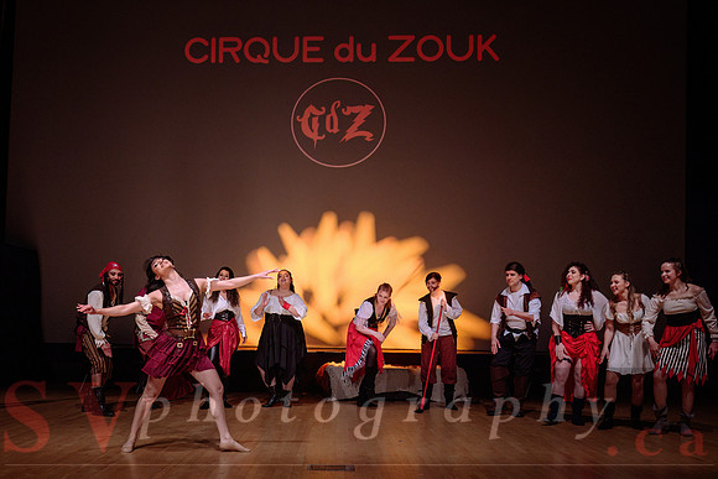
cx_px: 268
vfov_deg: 31.4
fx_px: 849
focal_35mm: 43
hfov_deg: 45.4
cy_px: 292
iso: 1600
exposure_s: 1/250
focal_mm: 30.5
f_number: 2.8
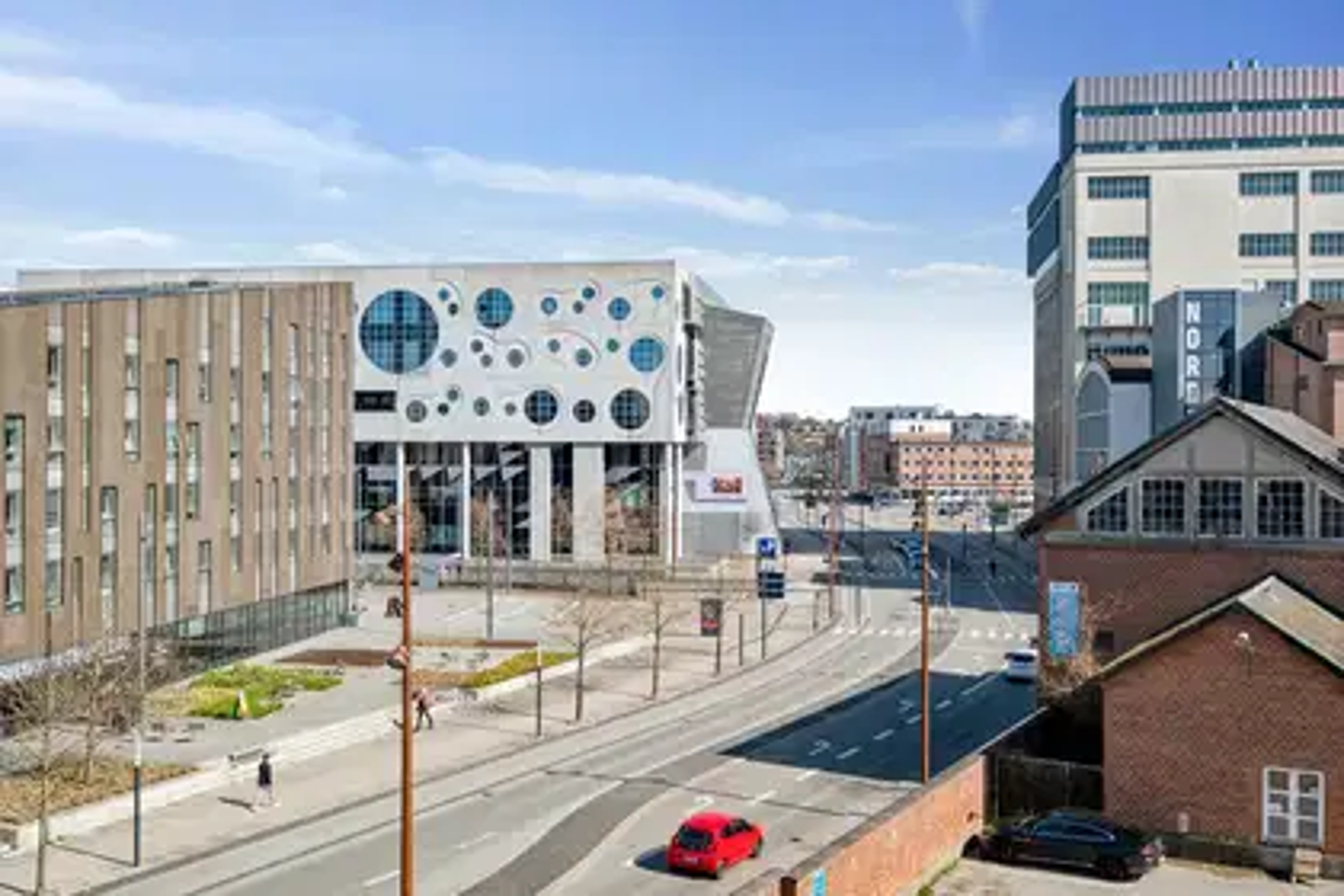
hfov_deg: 53.1
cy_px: 448
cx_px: 672
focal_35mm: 36
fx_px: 1344
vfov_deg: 36.9
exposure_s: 1/1000
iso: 500
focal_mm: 24
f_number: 8
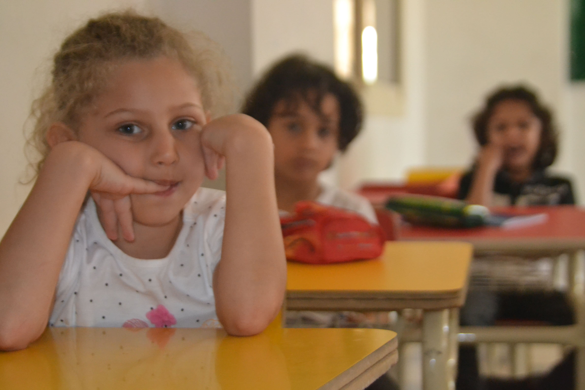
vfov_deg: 16.3
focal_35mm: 84
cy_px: 195
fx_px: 1365
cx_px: 292
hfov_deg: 24.2
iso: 2800
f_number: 3.8
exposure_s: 1/60
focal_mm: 56
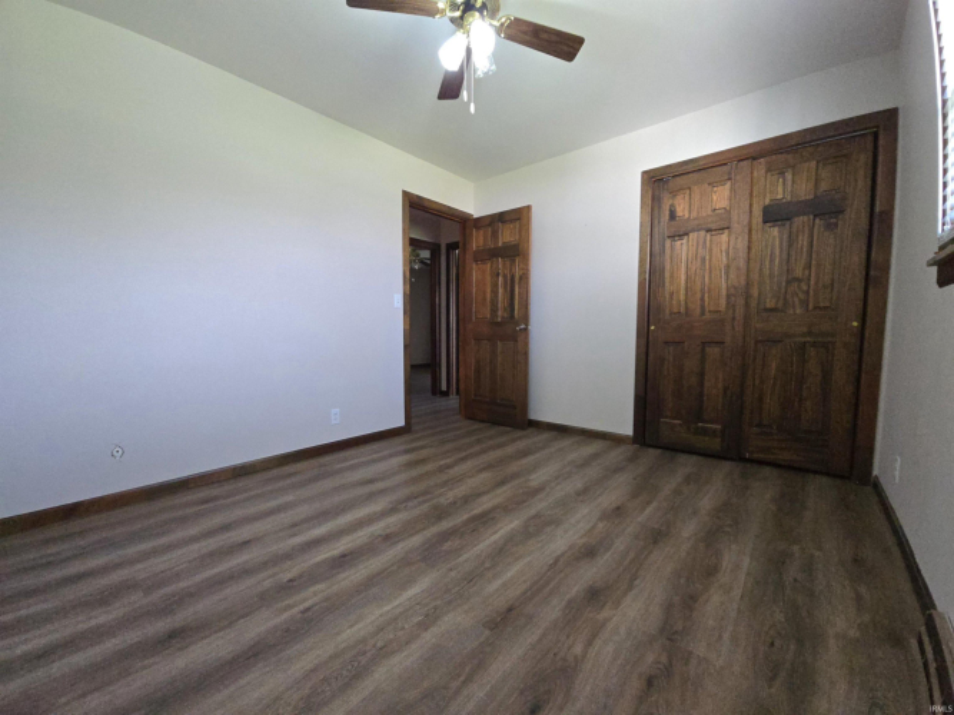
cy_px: 358
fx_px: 358
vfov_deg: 89.9
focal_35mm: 13
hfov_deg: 106.2
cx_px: 477
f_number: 2.2
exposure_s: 1/60.2
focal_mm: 2.2
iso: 400
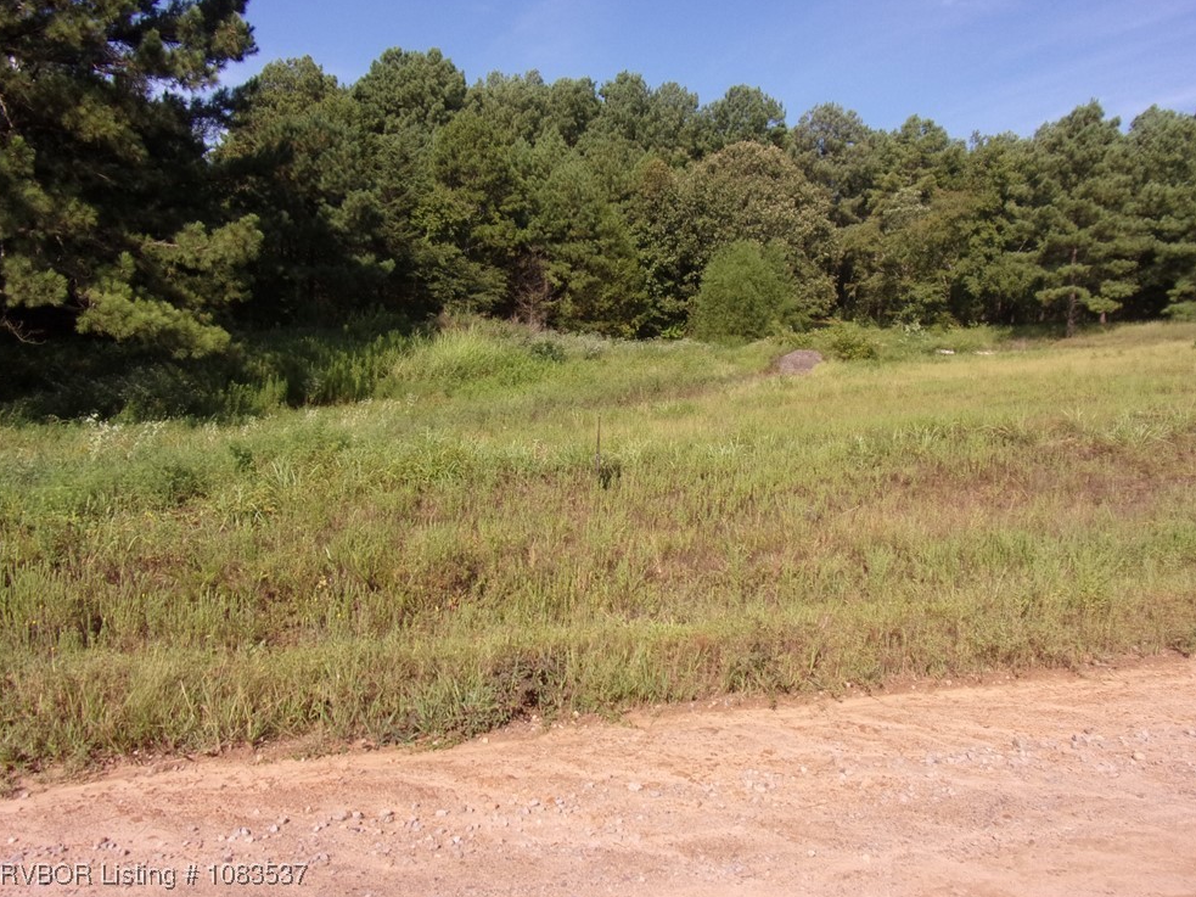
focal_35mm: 25
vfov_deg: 54.9
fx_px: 864
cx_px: 590
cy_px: 433
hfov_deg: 69.4
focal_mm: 4.3
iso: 80
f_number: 3.3
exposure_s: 1/900
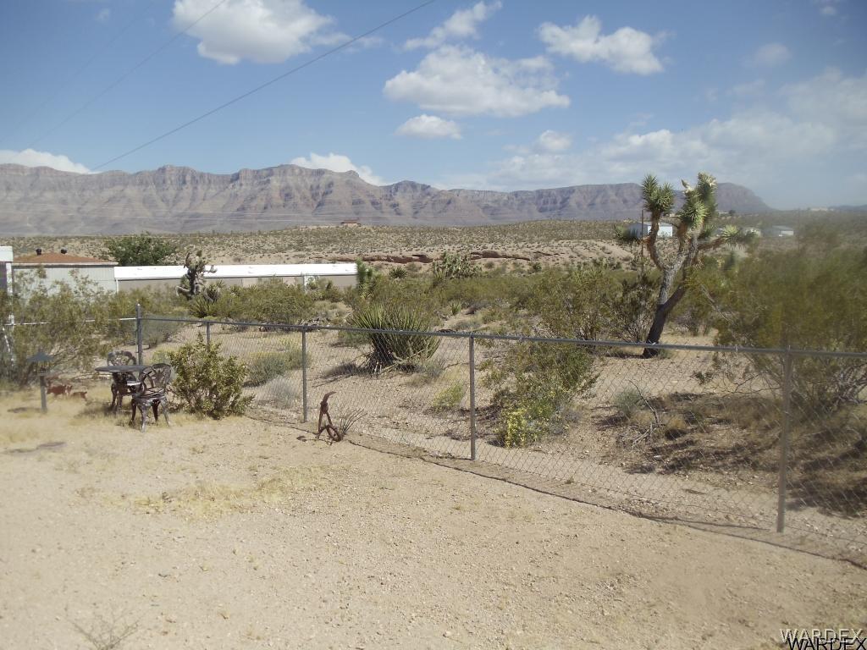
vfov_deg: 32.9
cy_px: 325
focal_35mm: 44
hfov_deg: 42.9
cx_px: 434
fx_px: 1102
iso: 80
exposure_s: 1/320
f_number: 7.1
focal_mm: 6
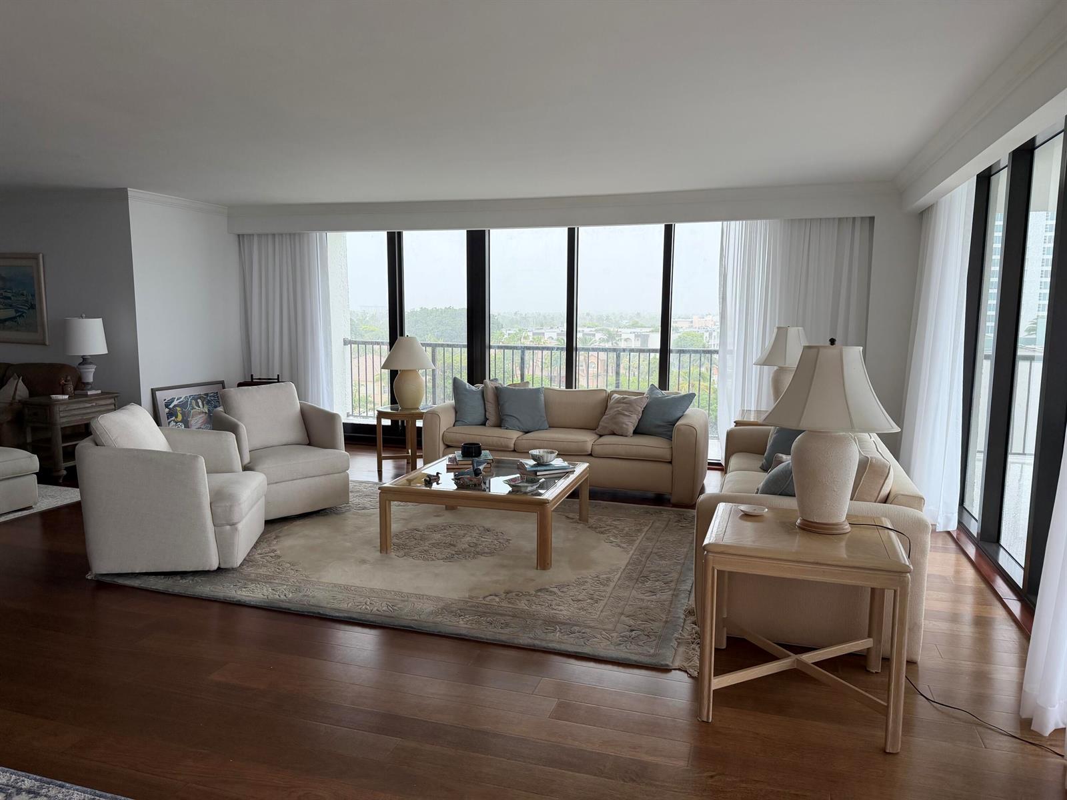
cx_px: 534
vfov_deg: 56.8
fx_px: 740
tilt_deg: -7.4
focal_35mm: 24
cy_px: 400
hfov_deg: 71.6
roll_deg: +0.0
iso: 160
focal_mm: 6.76
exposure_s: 1/216
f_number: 1.78
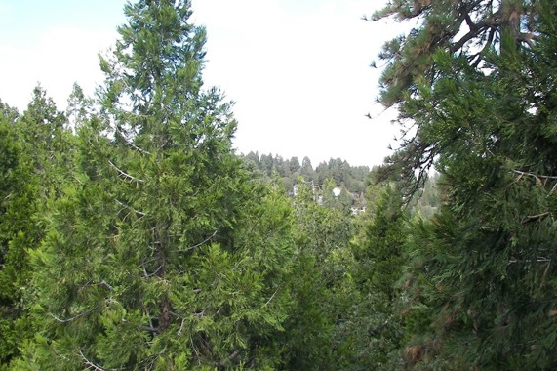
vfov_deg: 31.8
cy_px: 218
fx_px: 649
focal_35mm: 42
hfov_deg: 46.4
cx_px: 260
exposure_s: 1/200
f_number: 2.8
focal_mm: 6
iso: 50
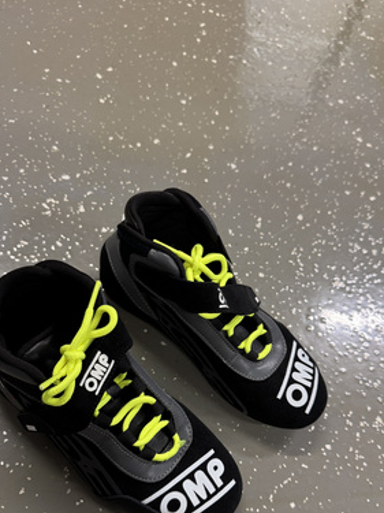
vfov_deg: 55.9
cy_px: 334
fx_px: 474
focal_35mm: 32
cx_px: 187
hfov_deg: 44.1
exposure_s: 1/50
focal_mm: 6.76
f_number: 1.78
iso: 160
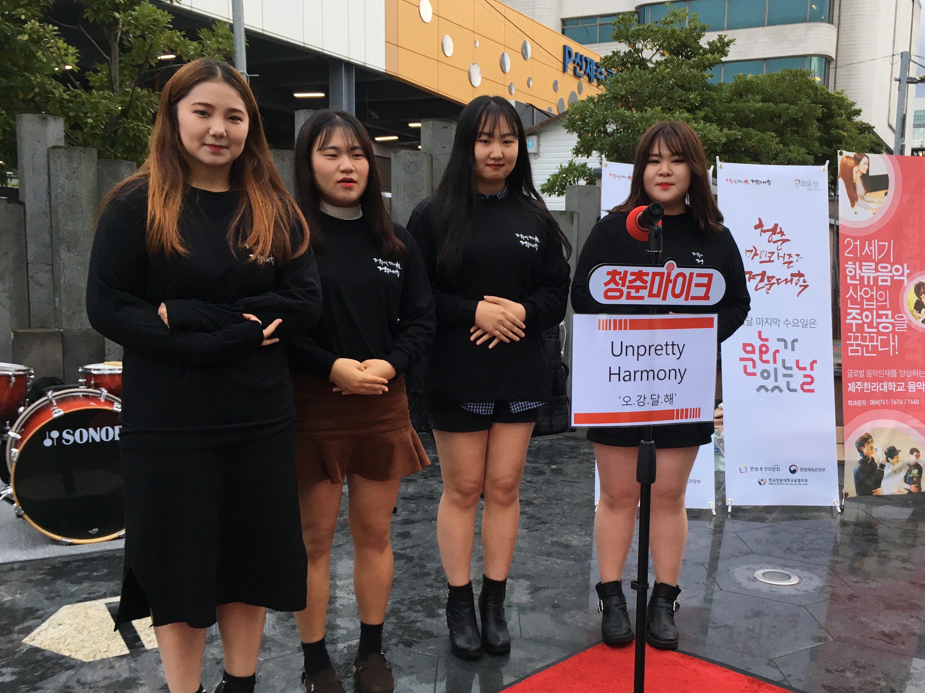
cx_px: 541
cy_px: 367
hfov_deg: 53.7
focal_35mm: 34
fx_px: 909
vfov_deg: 41.8
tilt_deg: -7.3
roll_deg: -0.3
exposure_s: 1/40
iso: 25
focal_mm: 4.15
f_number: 2.2
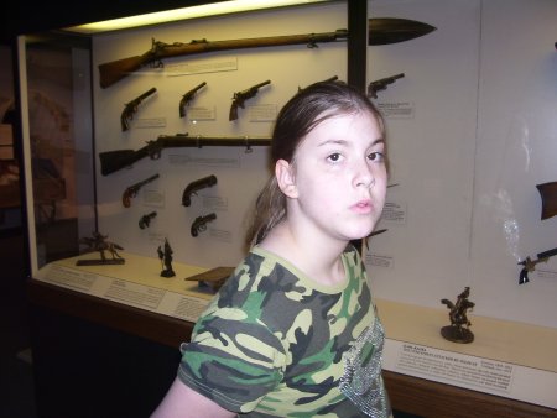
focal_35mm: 34
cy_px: 209
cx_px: 278
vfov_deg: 41.8
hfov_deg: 53.9
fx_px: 547
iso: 80
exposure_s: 1/60
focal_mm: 5.6
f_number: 2.7
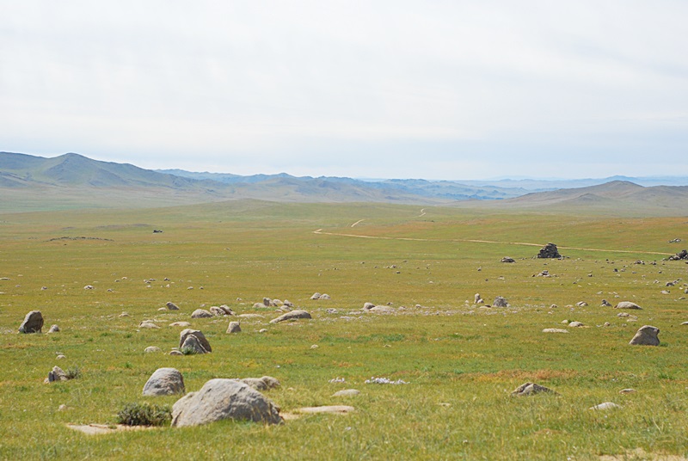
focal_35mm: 75
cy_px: 230
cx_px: 344
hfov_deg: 27.0
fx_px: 1435
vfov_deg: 18.2
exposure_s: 1/2500
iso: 400
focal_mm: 50
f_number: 5.6
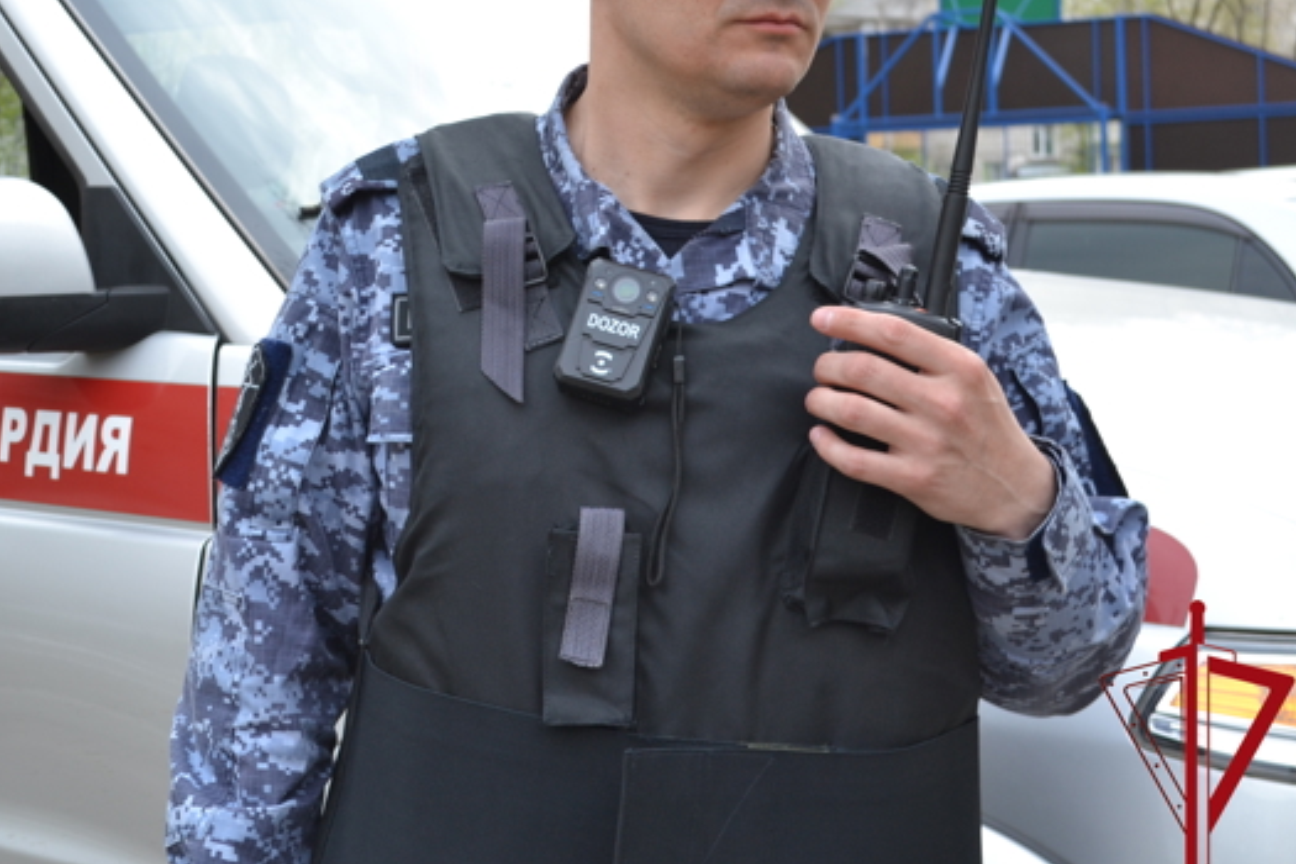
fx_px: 2160
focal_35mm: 60
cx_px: 397
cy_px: 289
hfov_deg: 33.0
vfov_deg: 22.5
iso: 160
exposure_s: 1/125
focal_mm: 28
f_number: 5.6
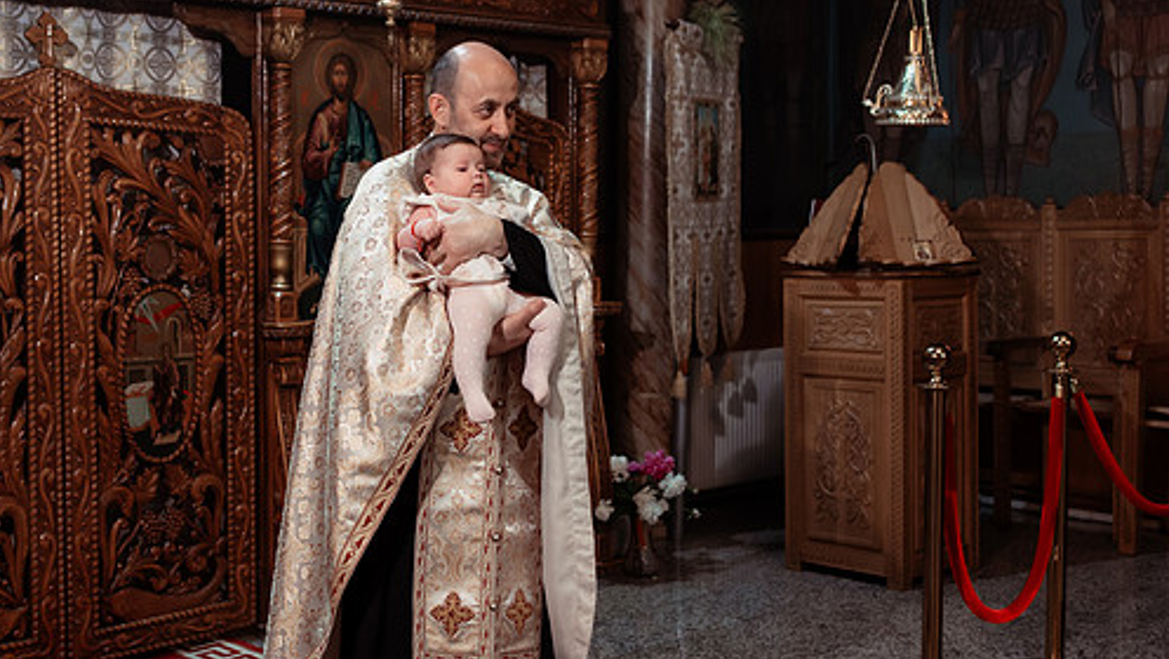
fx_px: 1488
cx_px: 452
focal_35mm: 48
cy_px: 285
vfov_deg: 24.9
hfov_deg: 42.6
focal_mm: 35
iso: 1600
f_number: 2.8
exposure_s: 1/250
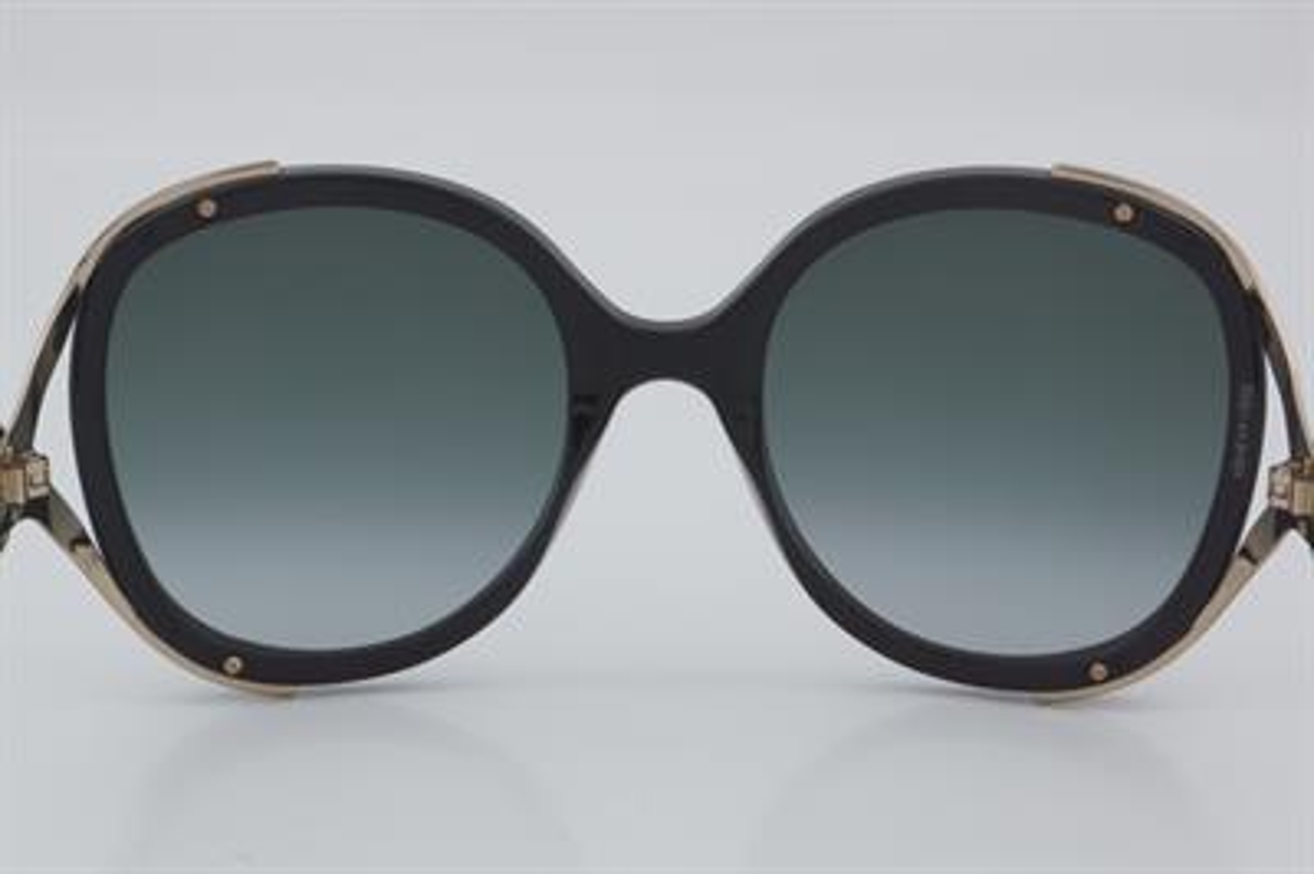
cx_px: 657
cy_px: 437
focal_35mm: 82
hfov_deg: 24.6
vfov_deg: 16.5
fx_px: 3009
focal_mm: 55
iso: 100
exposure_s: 1/4
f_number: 32
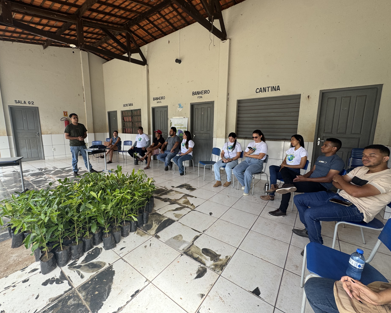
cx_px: 178
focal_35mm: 15
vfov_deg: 84.0
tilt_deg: -9.6
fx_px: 174
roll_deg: -0.6
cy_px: 153
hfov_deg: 96.5
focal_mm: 2.22
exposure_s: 1/99
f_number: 2.2
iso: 50
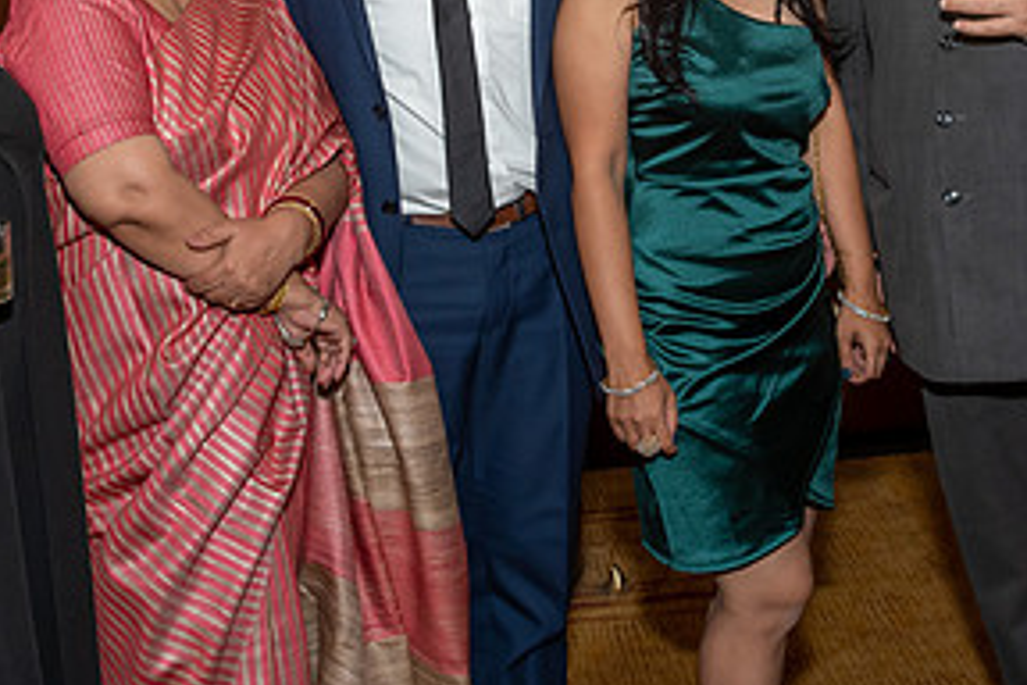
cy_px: 34
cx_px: 532
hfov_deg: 27.3
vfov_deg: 18.1
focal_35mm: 74
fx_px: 2111
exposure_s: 1/250
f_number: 8
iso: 500
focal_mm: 22
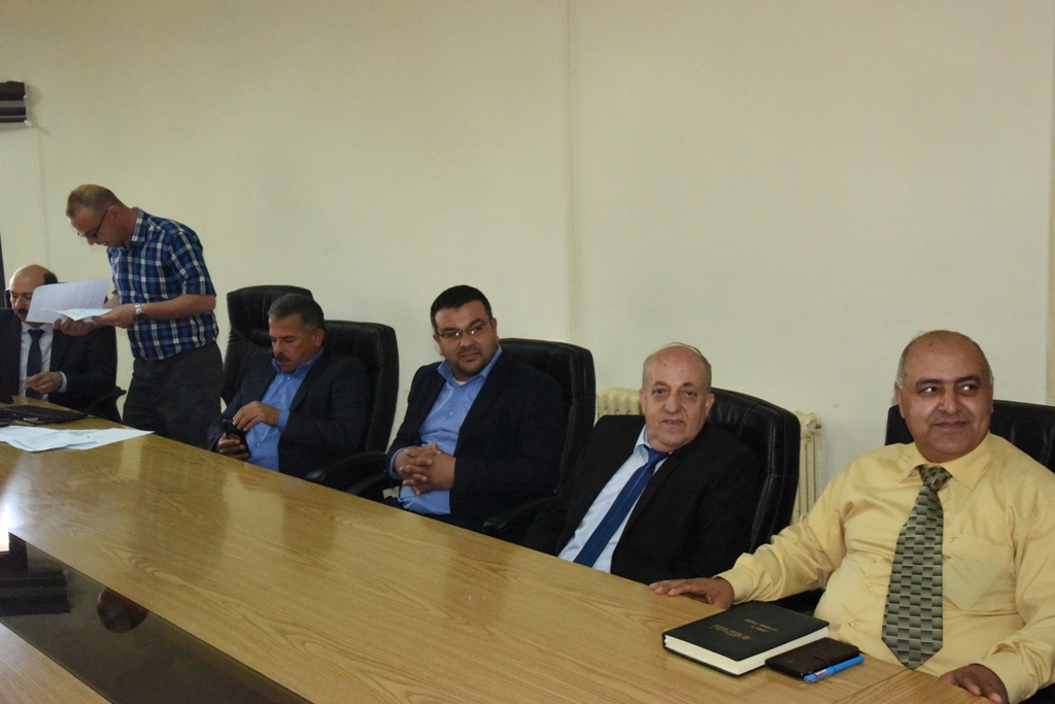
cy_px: 352
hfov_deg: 48.5
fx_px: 1172
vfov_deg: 33.4
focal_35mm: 40
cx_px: 528
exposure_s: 1/250
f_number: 13
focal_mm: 40
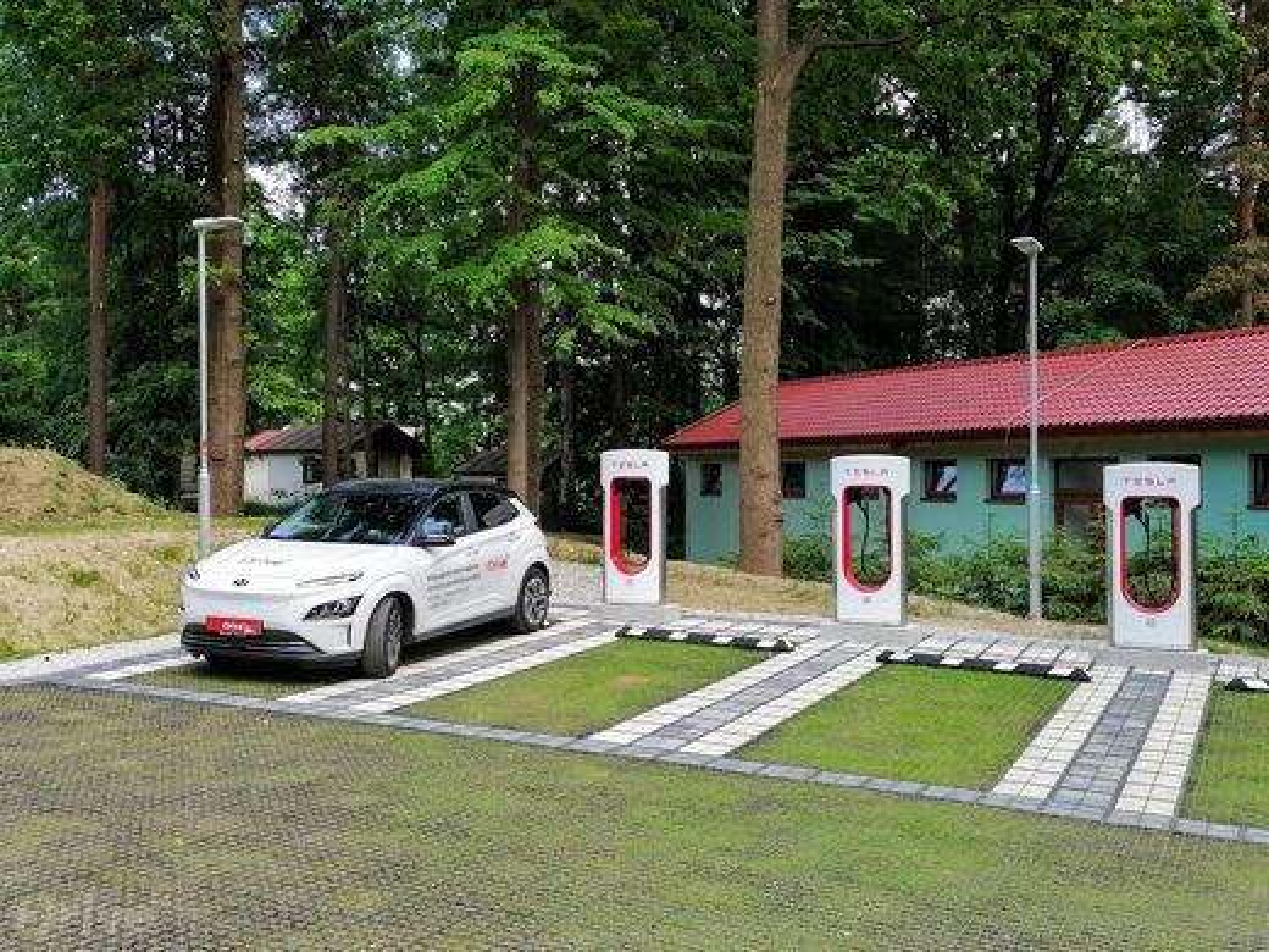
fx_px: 1356
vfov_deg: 38.7
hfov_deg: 50.1
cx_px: 634
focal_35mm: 37
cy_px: 476
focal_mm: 5.3
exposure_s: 1/301
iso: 50
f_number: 1.8
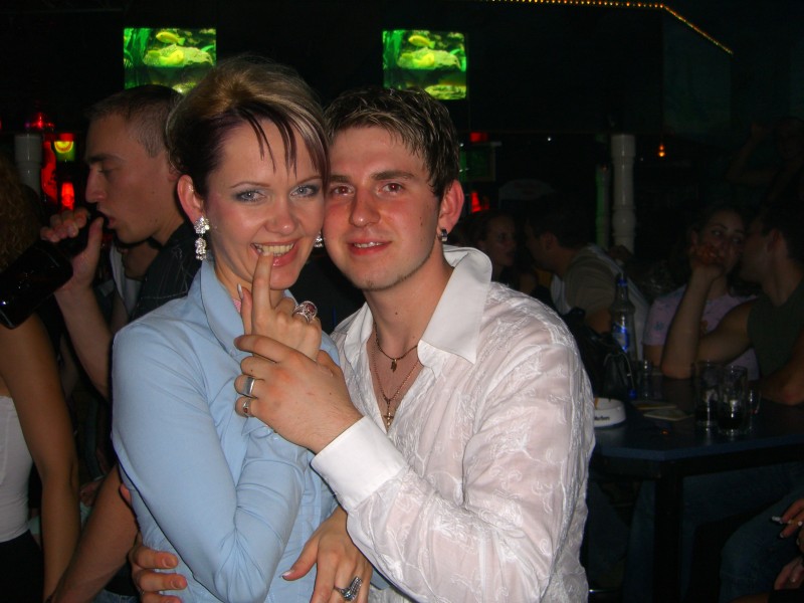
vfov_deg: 37.7
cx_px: 402
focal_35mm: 38
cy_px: 302
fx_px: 883
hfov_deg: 49.0
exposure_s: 1/60
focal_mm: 7.9
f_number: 2.8
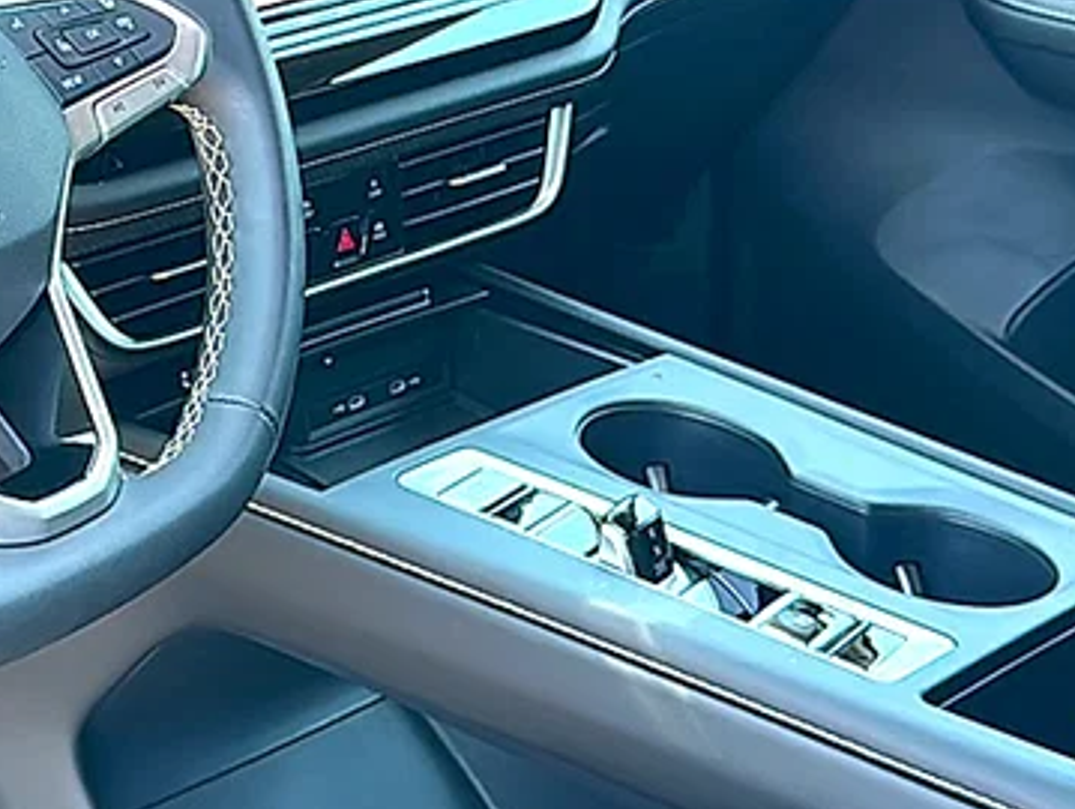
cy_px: 262
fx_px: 2300
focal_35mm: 74
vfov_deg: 19.9
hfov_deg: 25.6
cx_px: 153
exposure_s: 1/201
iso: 80
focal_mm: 6.86
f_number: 1.78
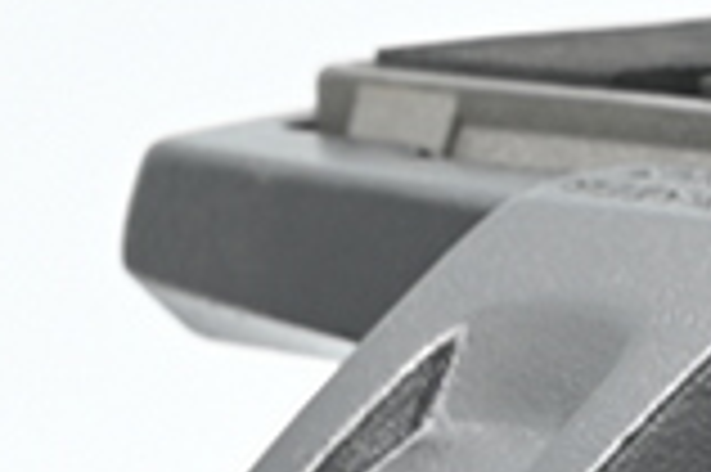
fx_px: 9075
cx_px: 828
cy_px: 1243
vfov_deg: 2.9
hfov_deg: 4.5
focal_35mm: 460
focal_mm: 75
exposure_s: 1/13
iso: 200
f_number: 14
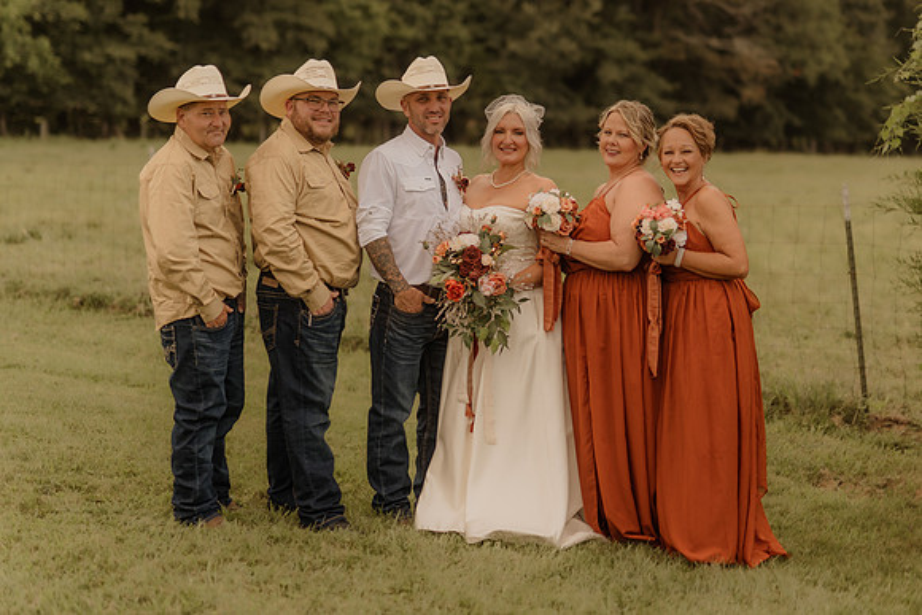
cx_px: 514
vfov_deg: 19.1
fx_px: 1825
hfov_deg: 28.3
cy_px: 290
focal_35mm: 71
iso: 125
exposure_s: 1/2000
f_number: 1.4
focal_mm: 50
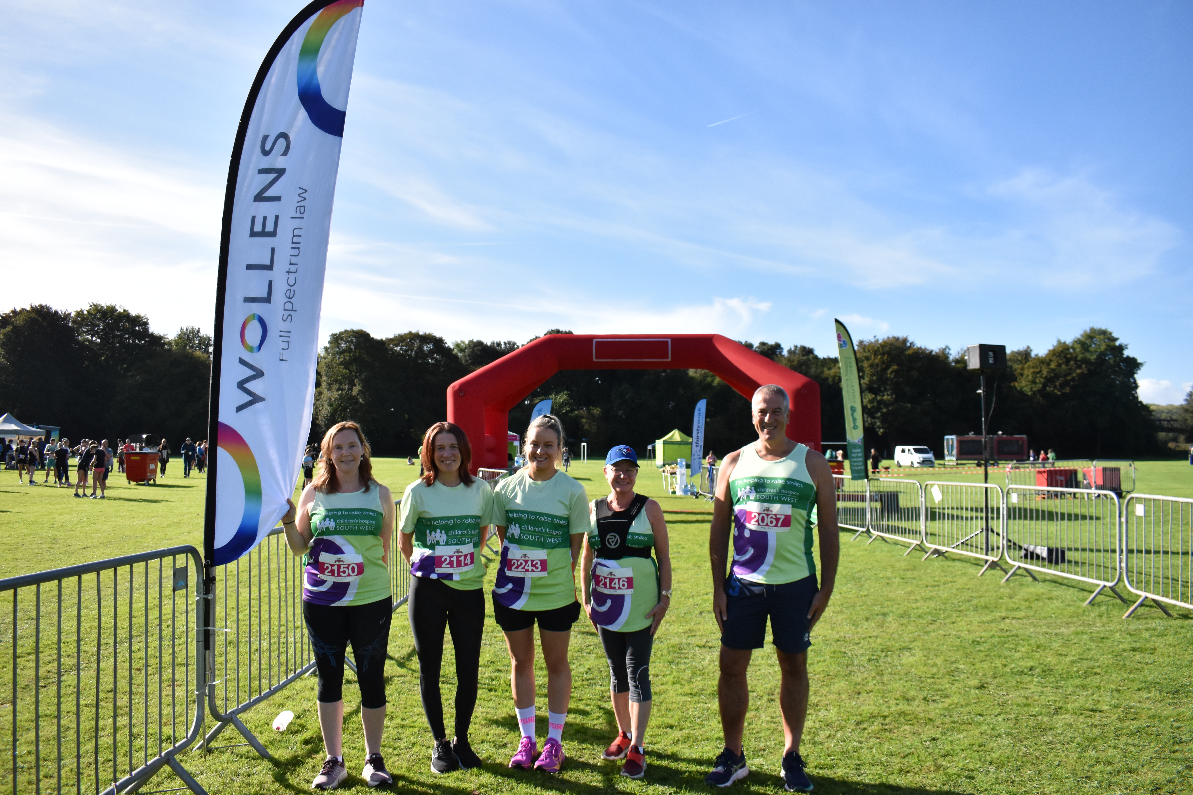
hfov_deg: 67.4
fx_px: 895
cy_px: 398
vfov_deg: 47.9
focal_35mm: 27
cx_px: 596
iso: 800
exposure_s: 1/4000
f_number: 4.5
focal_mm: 18
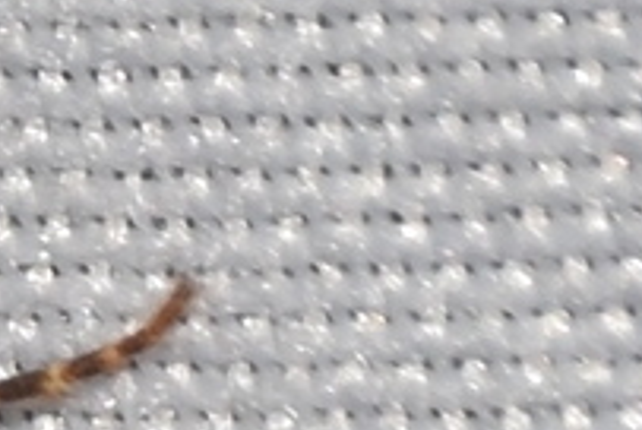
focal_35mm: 990
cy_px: 990
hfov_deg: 2.1
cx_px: -580
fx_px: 17680
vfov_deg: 1.4
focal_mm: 140
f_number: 13
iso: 100
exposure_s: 1/160
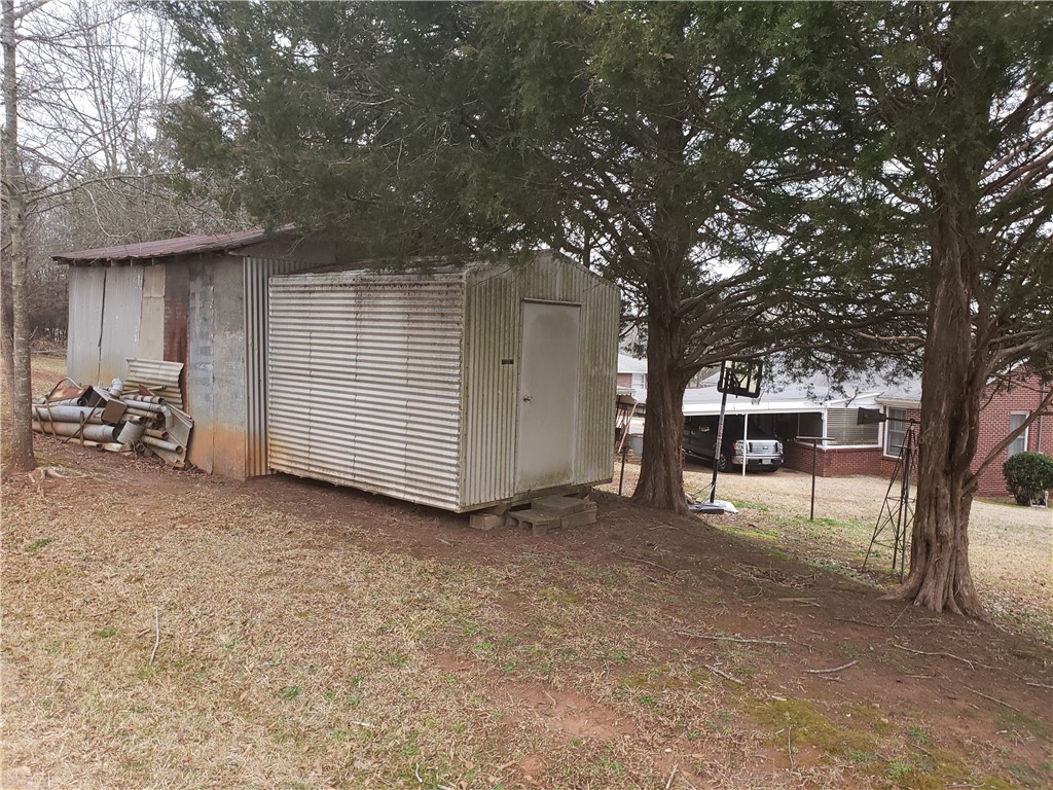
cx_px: 526
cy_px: 395
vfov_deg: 53.1
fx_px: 791
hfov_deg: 67.3
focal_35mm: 26
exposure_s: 1/50
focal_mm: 4.3
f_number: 2.4
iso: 80
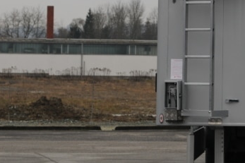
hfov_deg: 11.4
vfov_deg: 7.7
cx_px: 287
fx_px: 1204
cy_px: -8
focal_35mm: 177
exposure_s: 1/250
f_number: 4.5
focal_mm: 40
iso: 200
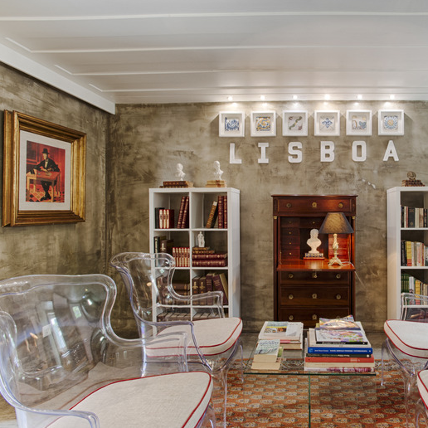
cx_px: 300
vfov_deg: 62.9
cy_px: 208
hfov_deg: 60.7
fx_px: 350
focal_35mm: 25
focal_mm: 19
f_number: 16
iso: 200
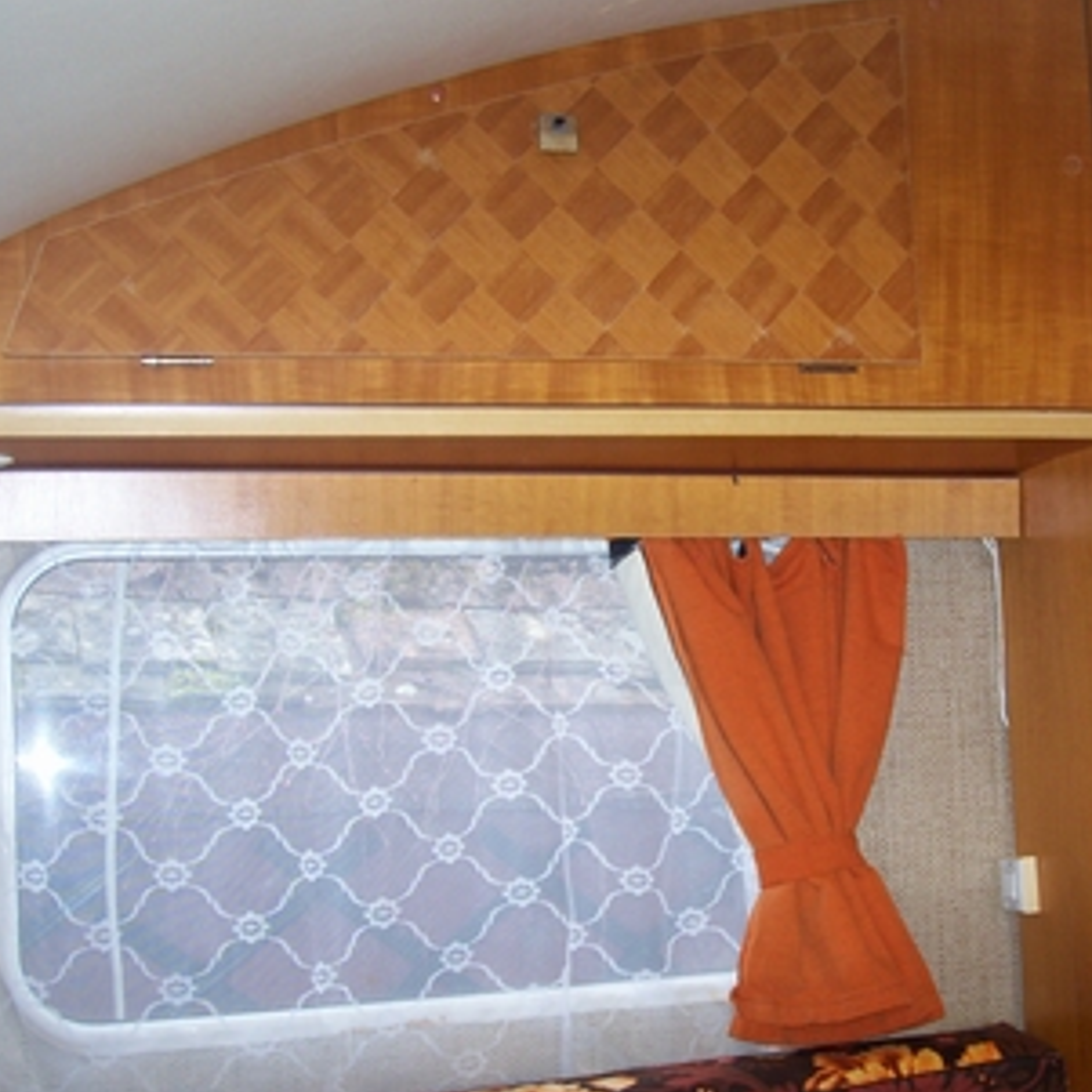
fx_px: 1785
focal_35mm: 50
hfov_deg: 33.4
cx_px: 805
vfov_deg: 33.9
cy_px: 662
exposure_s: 1/64
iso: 80
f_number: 2.7
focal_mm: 5.6
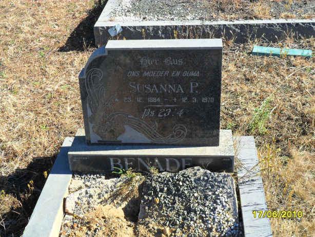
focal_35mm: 52
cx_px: 158
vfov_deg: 28.1
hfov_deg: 36.8
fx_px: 473
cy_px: 118
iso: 100
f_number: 5
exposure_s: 1/180
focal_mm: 9.3
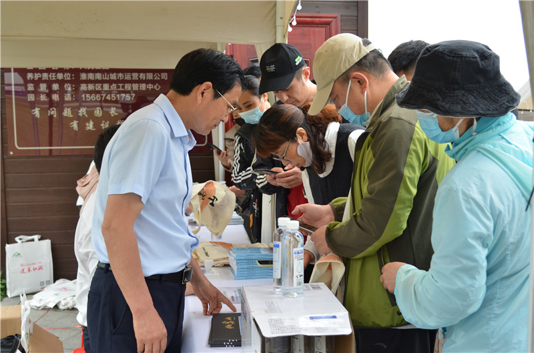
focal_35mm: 42
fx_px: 621
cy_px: 176
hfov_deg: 46.5
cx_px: 267
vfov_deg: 31.7
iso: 320
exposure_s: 1/125
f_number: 4
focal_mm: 28
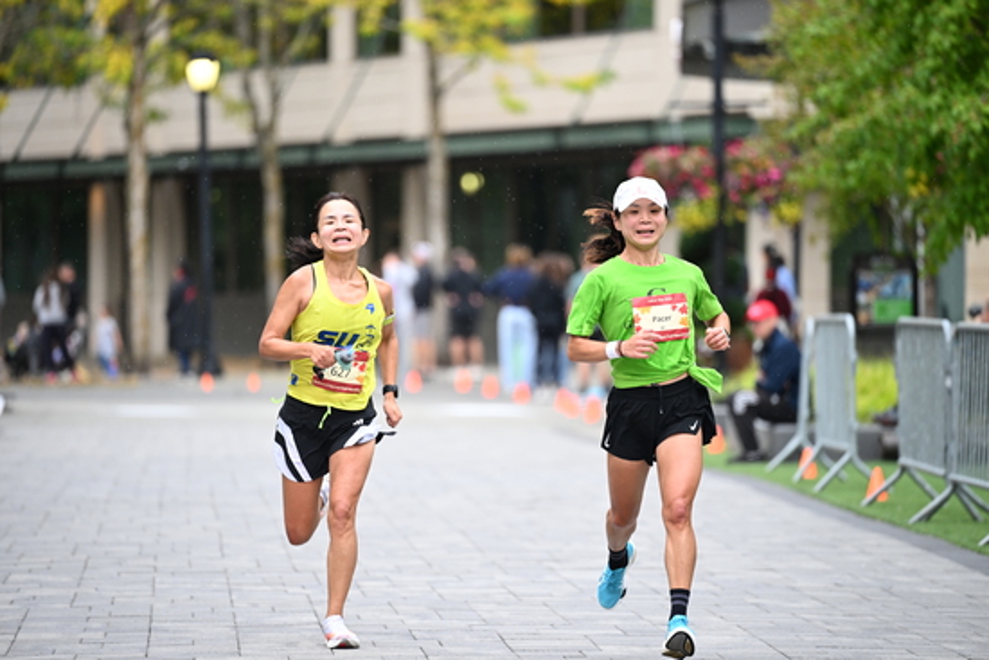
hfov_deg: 10.3
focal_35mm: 200
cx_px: 494
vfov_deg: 6.9
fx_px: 5496
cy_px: 330
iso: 1250
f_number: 2.8
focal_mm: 200
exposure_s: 1/1250
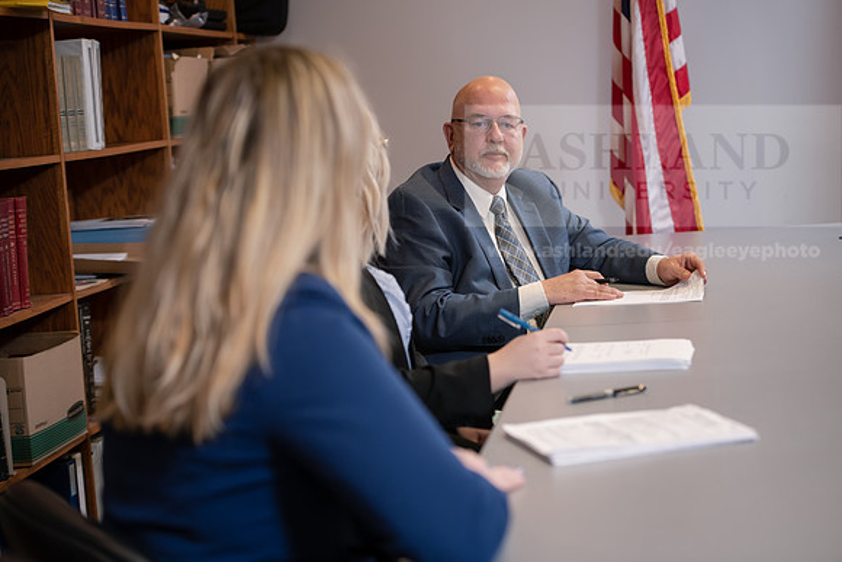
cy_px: 281
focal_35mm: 75
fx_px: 1754
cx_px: 421
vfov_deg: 18.2
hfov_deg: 27.0
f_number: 3.5
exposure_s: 1/125
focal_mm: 75
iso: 800
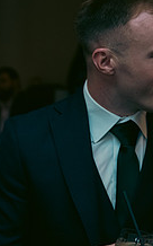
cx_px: -141
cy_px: 177
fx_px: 942
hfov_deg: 8.8
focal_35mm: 141
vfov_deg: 14.8
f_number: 3.5
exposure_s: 1/160
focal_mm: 52
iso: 800
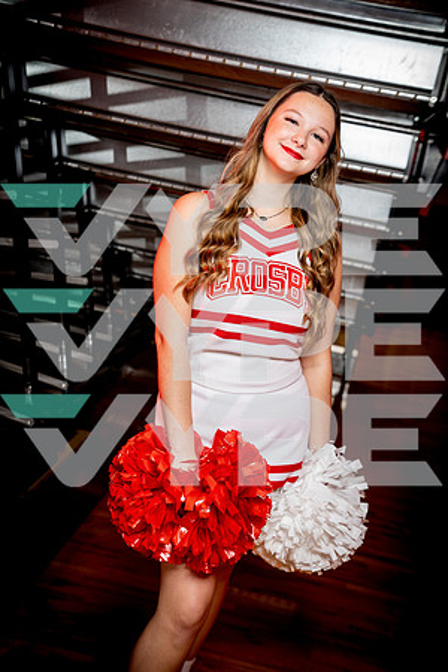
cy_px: 336
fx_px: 989
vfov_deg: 37.5
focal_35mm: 53
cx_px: 224
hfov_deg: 25.5
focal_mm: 53
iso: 400
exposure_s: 1/250
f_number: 4.5
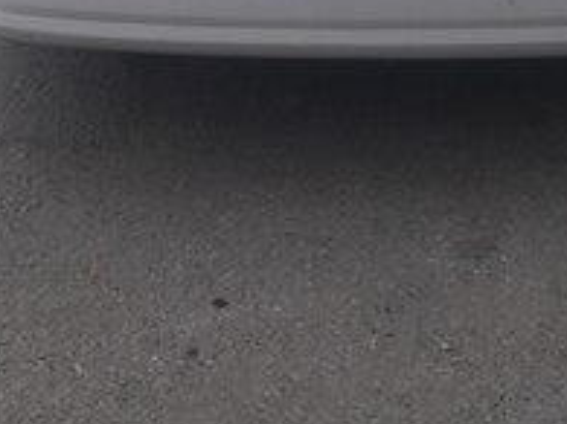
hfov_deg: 20.6
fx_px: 1555
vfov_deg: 14.3
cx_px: 337
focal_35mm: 95
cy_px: -251
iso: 50
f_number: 1.9
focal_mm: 3.7
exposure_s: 1/100
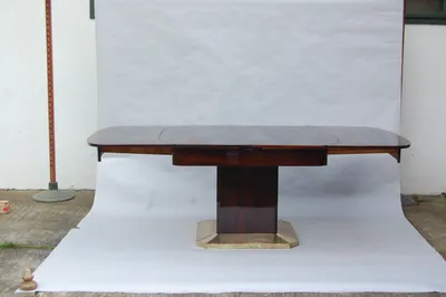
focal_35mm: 52
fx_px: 650
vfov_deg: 25.7
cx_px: 223
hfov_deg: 37.9
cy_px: 148
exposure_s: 1/100
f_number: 5.6
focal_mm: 35
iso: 400
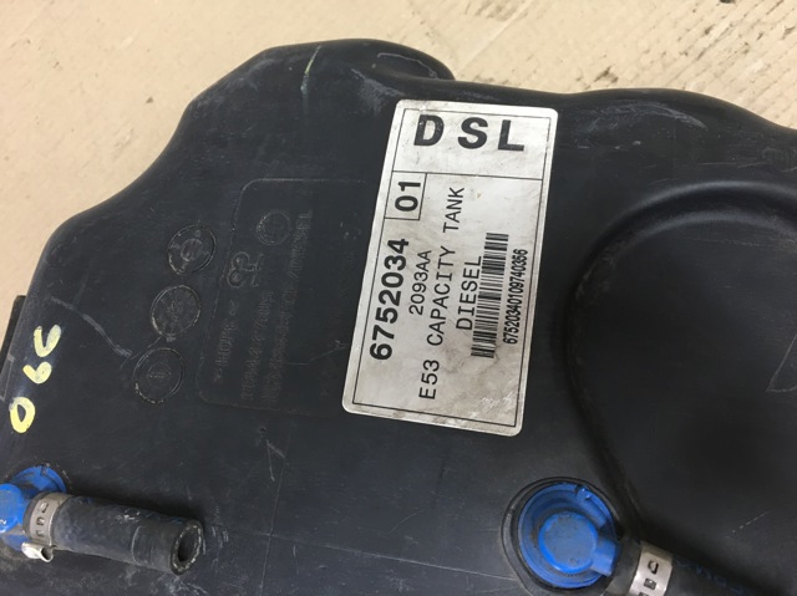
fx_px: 667
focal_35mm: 29
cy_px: 298
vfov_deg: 48.2
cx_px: 398
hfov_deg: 61.7
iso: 100
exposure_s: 1/33
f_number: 2.2
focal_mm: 4.15
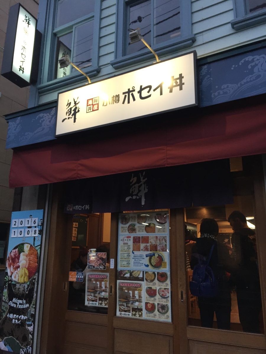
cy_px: 177
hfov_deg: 48.2
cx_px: 133
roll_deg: -0.7
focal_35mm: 29
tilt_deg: +16.8
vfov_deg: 61.7
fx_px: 297
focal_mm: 4.15
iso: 50
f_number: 2.2
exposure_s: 1/30
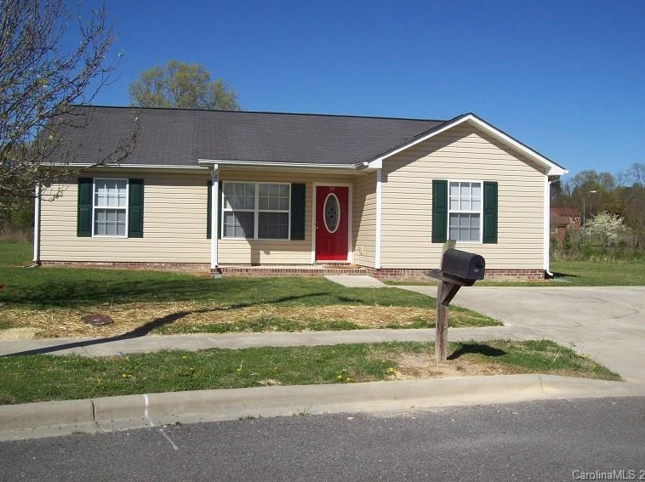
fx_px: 707
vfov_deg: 37.7
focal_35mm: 38
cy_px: 228
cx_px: 329
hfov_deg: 49.0
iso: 80
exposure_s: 1/821
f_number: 4.8
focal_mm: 6
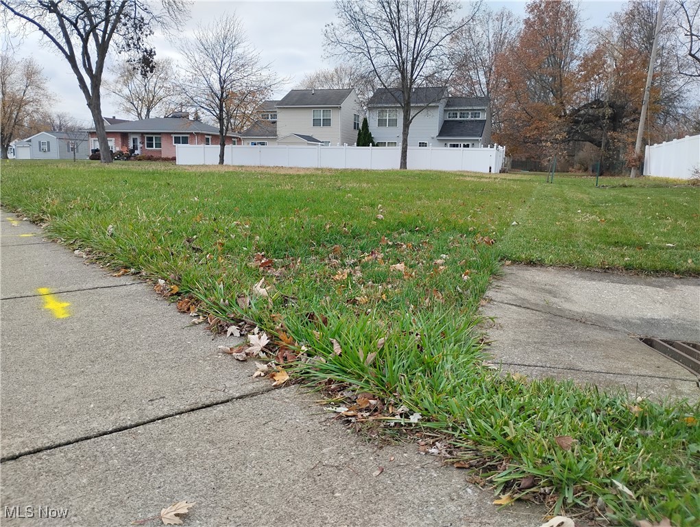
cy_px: 264
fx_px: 567
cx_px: 350
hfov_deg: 63.4
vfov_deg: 49.8
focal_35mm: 28
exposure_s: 1/429
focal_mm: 4.26
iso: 100
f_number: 1.8
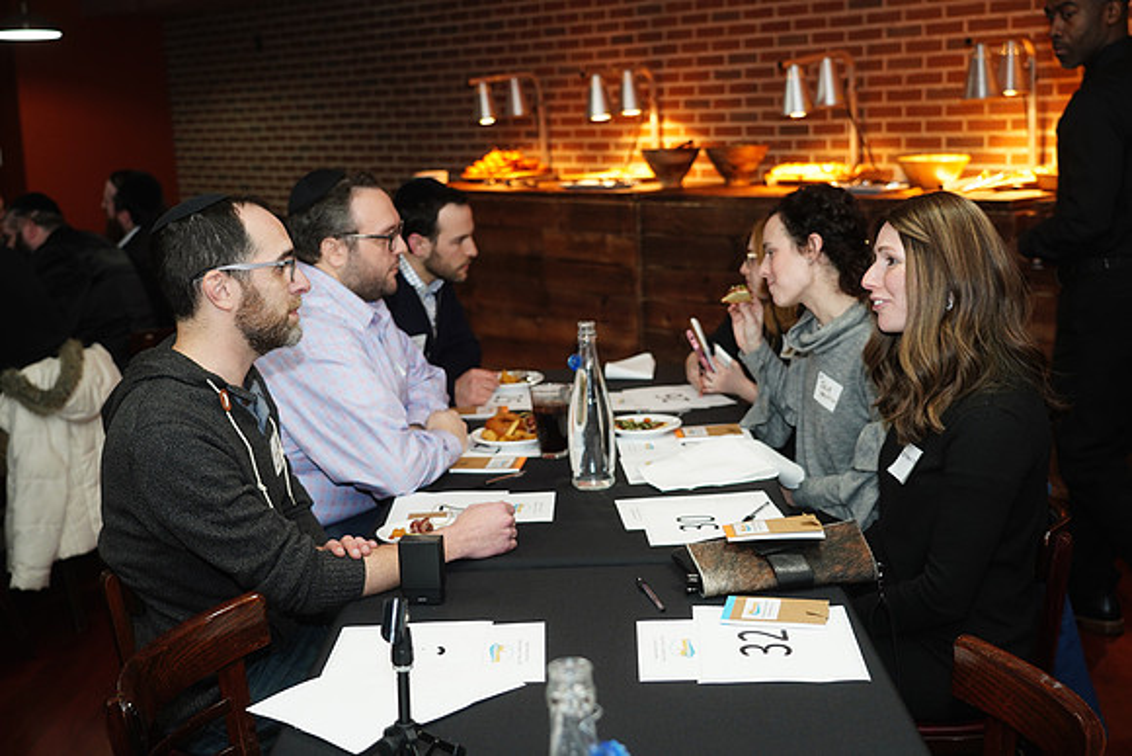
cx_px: 566
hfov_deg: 44.5
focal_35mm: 44
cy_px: 378
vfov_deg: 30.5
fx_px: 1384
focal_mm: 44
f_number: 4
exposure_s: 1/100
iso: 1000
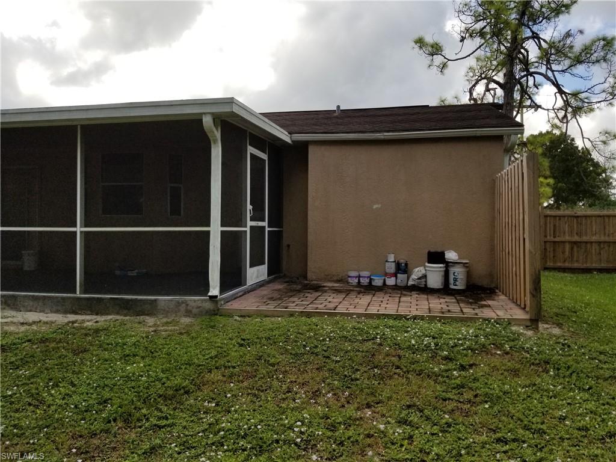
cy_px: 231
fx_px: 463
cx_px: 308
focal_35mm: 26
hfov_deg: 67.3
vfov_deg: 53.1
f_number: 1.7
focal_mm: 4.3
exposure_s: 1/2024
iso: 50
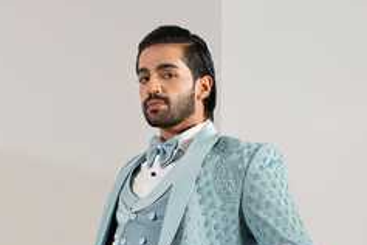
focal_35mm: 155
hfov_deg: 13.2
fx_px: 1580
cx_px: 163
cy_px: 401
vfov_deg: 8.6
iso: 250
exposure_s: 1/125
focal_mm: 70
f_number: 4.5
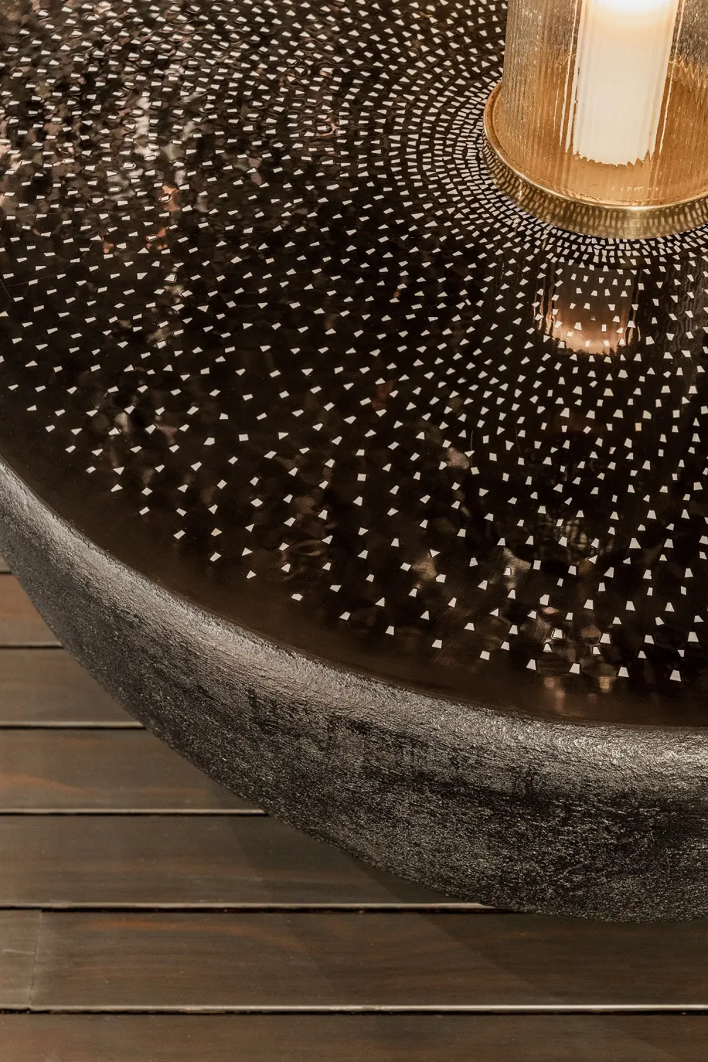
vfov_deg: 33.4
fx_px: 1770
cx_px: 354
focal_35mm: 60
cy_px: 531
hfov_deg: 22.6
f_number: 5.6
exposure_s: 3.2
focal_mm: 60
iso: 500
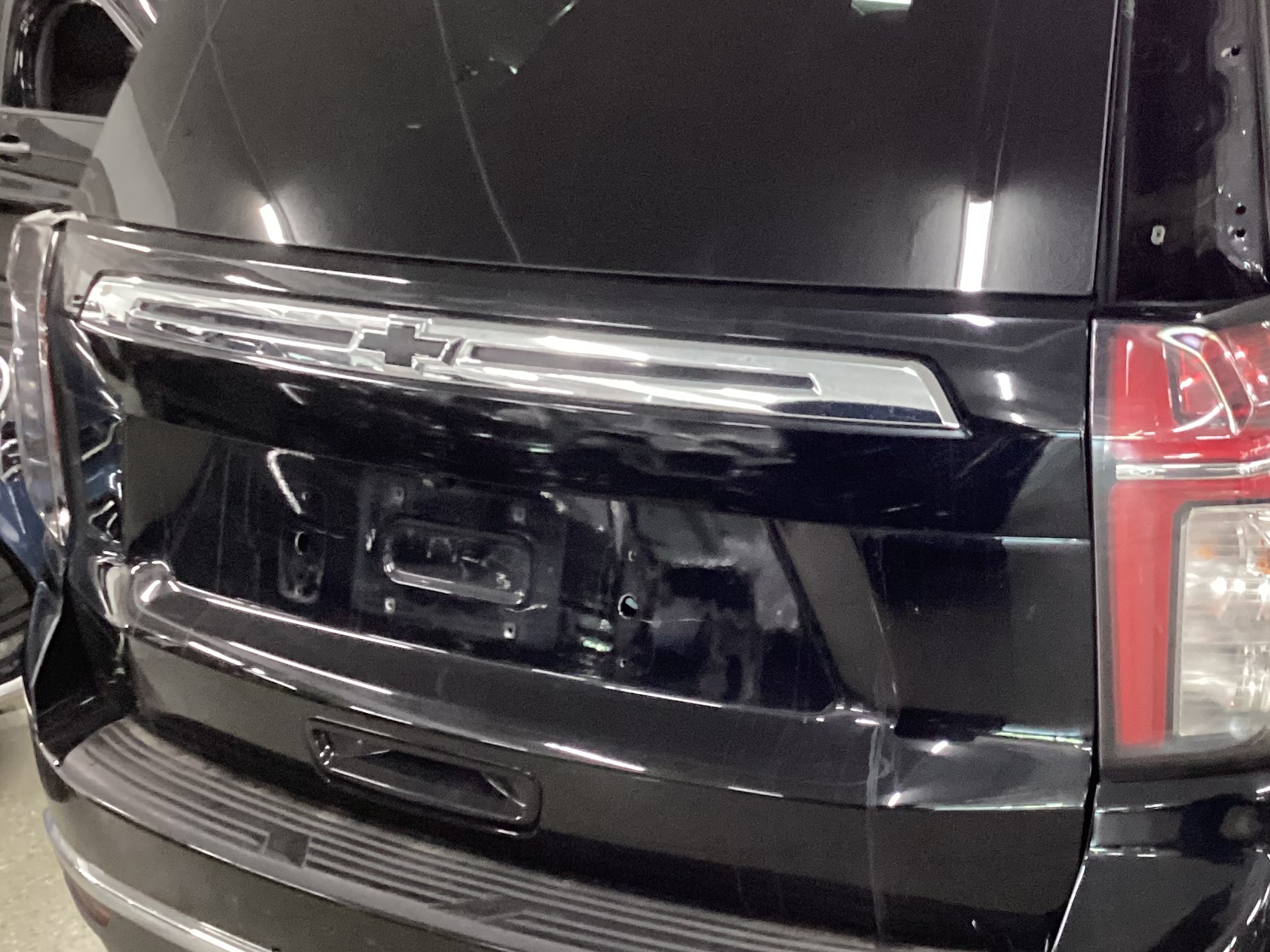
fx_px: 2164
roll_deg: +0.4
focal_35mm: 59
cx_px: 997
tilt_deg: -14.1
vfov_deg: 24.8
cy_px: 438
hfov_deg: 31.9
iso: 400
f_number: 2.4
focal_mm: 3.3
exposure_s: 1/25
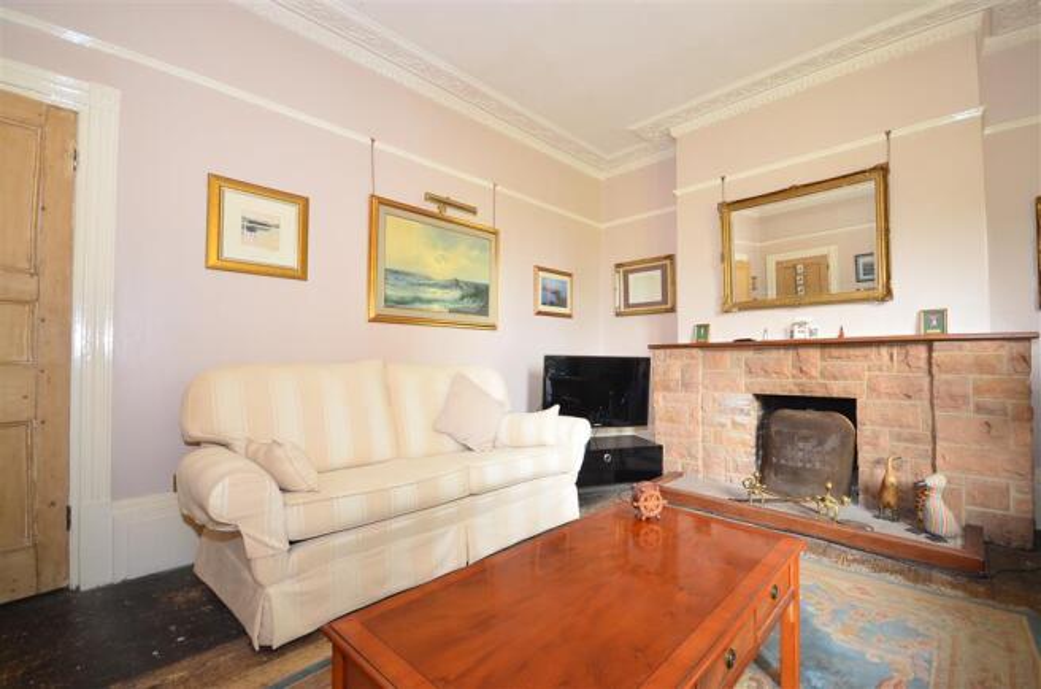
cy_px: 344
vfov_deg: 77.0
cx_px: 520
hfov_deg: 100.5
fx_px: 433
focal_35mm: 15
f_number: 5
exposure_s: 1/6
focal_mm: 10
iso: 200
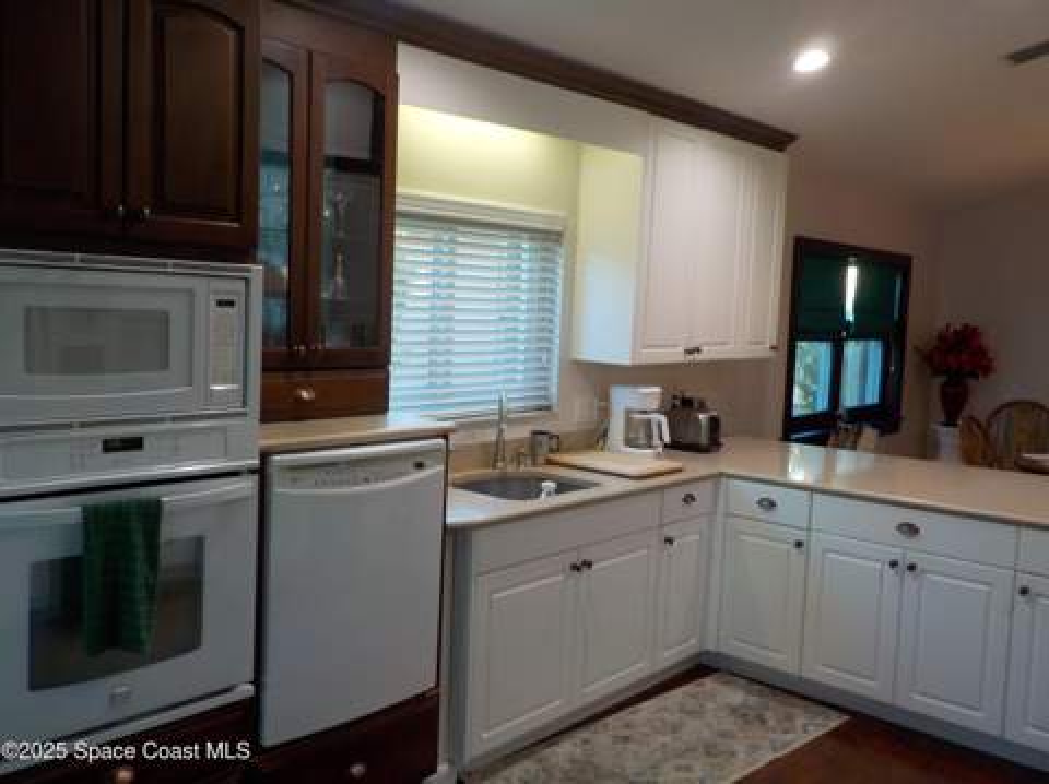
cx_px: 524
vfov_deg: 46.7
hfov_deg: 60.0
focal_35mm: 30
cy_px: 392
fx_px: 908
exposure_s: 1/30
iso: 180
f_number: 3.3
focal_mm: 4.1
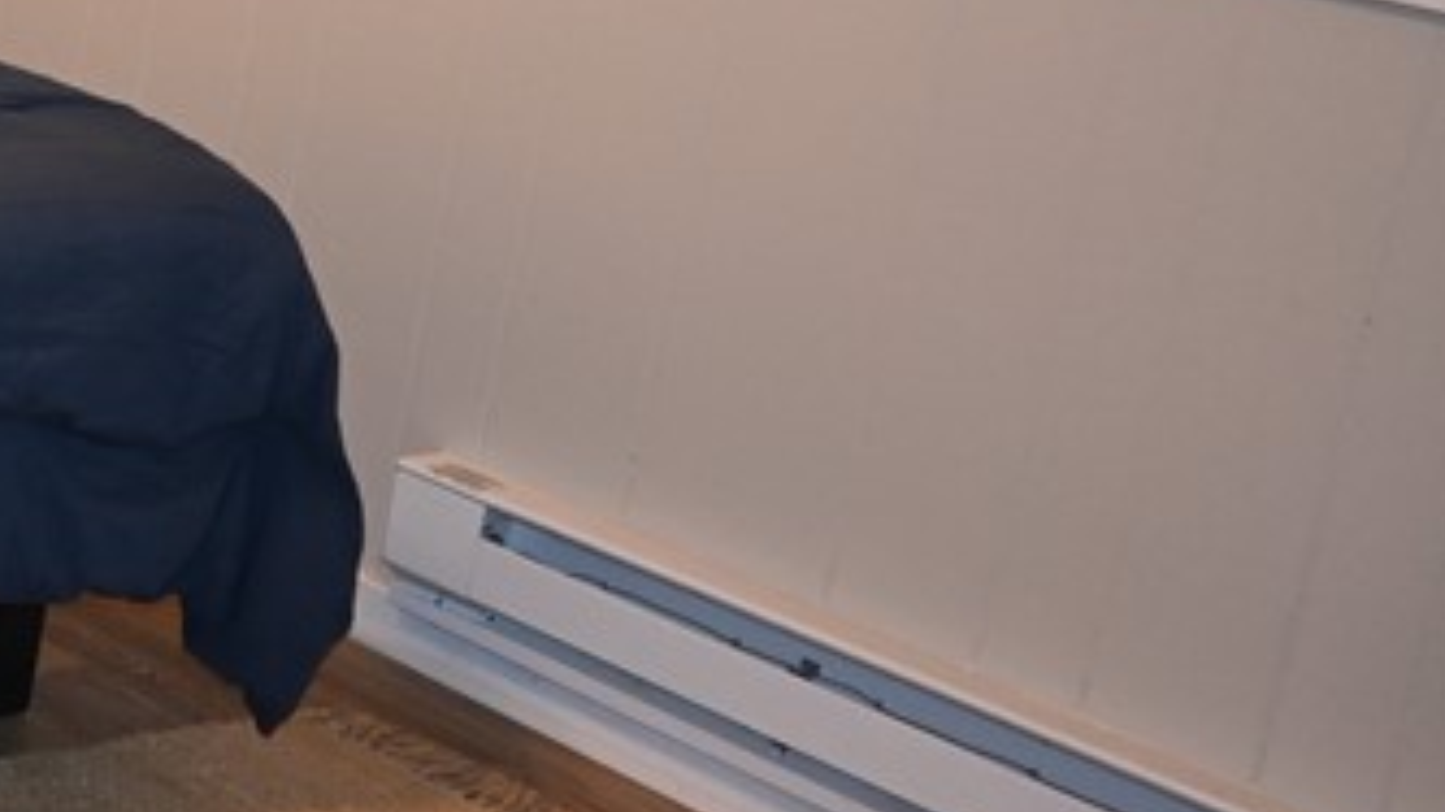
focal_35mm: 82
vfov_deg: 14.5
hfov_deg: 20.8
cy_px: 4
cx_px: -890
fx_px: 3141
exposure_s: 1/60
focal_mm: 16
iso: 720
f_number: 3.5
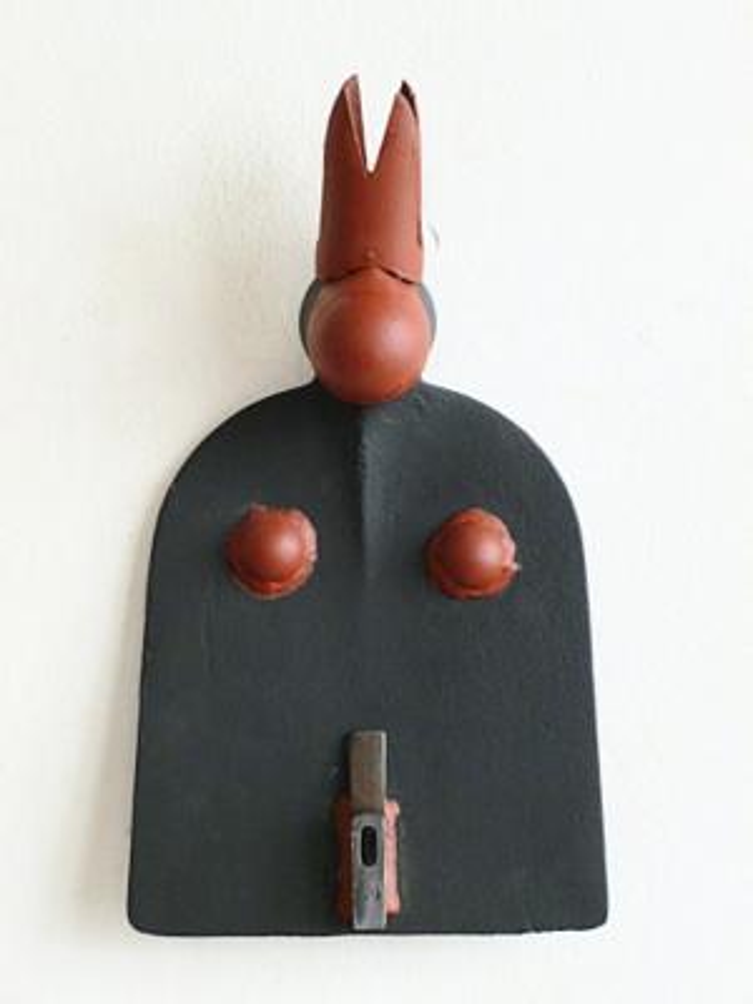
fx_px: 2117
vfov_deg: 26.7
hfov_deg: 20.2
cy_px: 502
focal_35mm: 73
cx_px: 376
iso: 400
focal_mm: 13.2
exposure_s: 1/20
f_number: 4.7
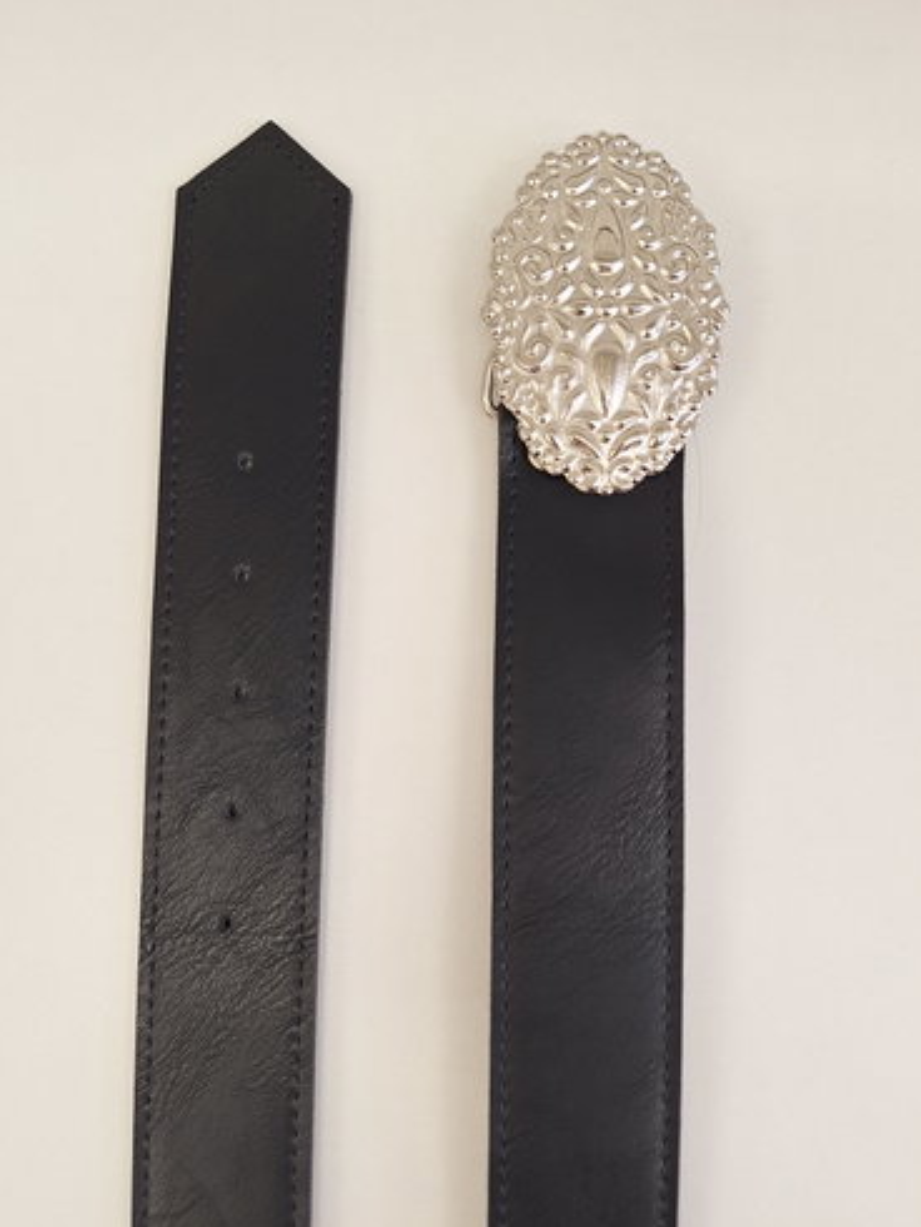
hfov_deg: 54.9
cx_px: 453
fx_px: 886
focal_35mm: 25
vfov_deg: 69.4
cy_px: 622
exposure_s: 1/100
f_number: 1.8
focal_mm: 5.54
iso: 80
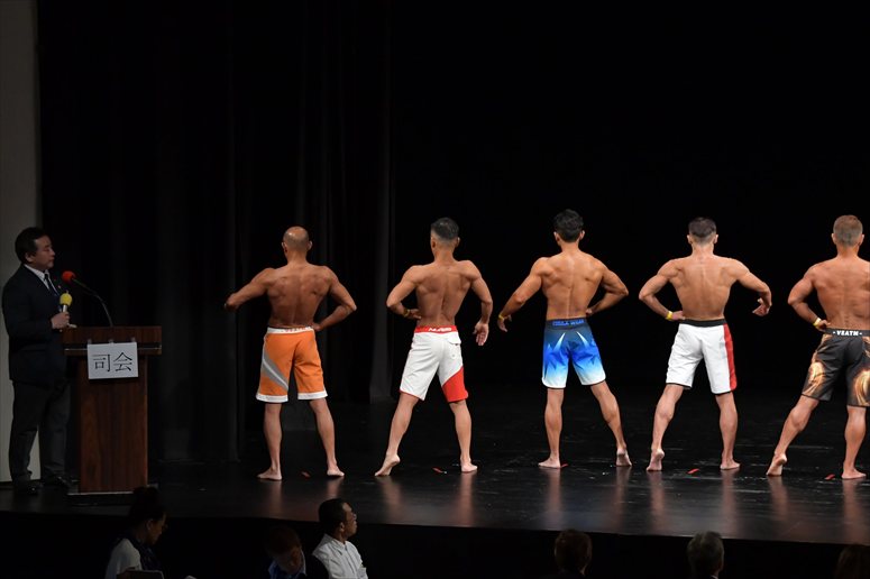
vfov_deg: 9.3
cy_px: 290
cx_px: 435
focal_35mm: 147
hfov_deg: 14.0
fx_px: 3551
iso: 3200
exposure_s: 1/400
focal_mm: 98
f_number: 5.6
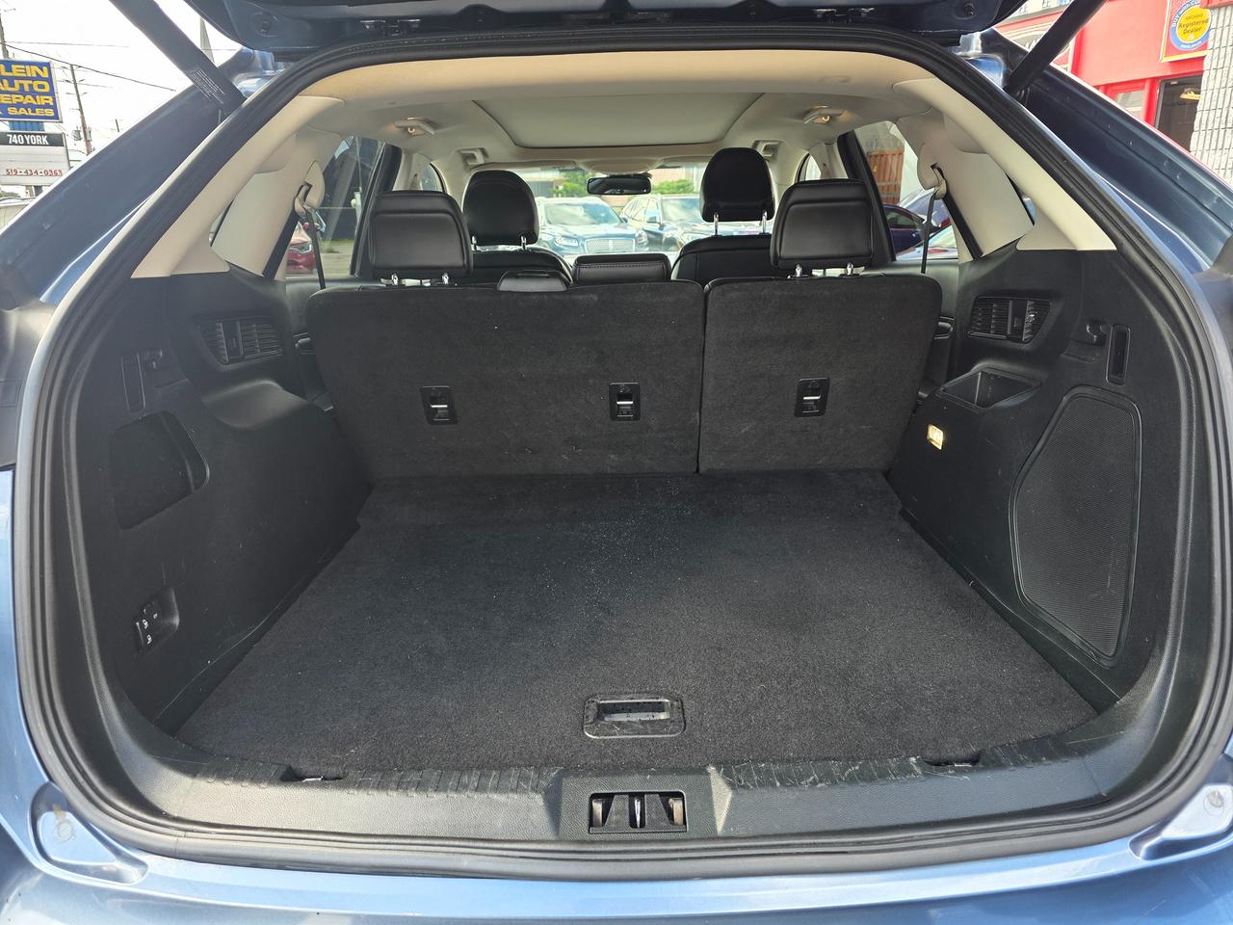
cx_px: 616
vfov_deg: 58.9
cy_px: 462
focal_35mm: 23
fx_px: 819
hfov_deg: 73.9
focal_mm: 6.3
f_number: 1.7
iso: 64
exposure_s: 1/180
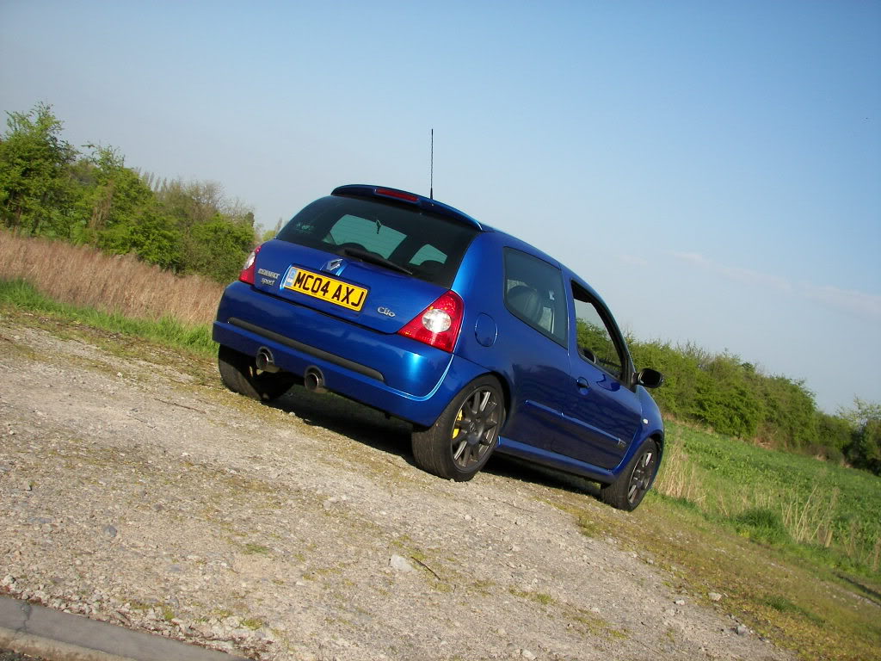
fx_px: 916
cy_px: 330
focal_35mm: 36
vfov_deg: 39.7
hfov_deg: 51.4
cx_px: 440
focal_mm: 6
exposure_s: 1/640
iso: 50
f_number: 2.8
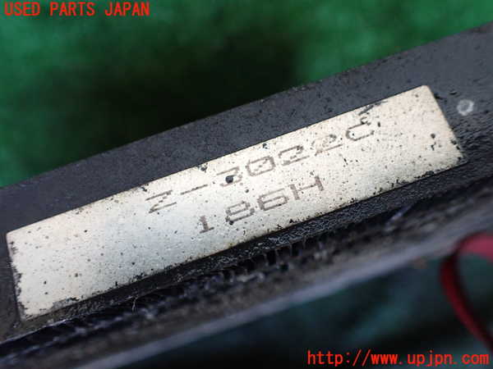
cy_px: 184
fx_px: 427
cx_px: 246
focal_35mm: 30
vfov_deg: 46.8
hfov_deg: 60.0
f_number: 2.3
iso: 800
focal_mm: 5.4
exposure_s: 1/125
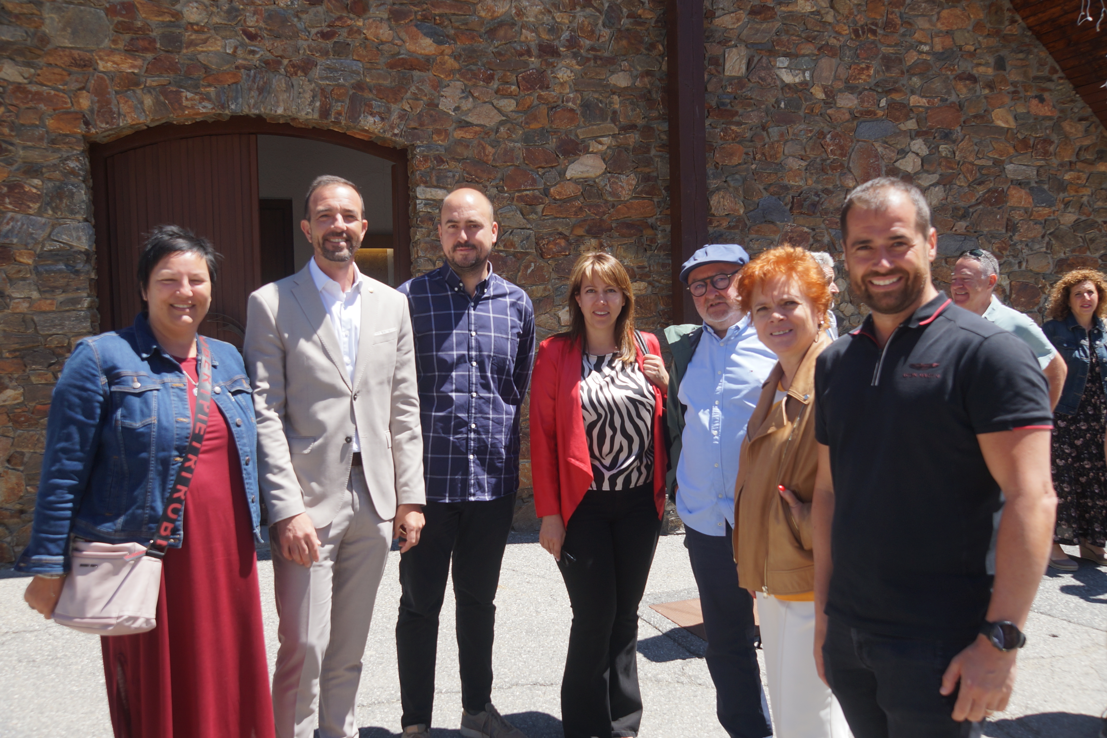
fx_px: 1015
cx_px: 554
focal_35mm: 33
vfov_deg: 40.0
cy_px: 369
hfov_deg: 57.2
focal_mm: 22
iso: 100
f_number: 5
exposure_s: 1/250
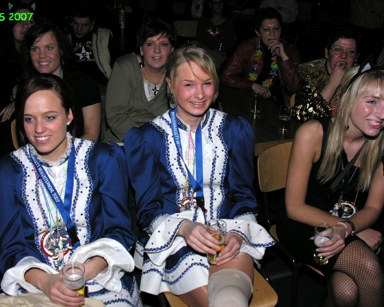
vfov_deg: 40.1
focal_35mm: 37
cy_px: 155
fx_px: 420
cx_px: 180
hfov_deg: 49.1
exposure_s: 1/60.1
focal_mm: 8.9
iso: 50
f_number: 4
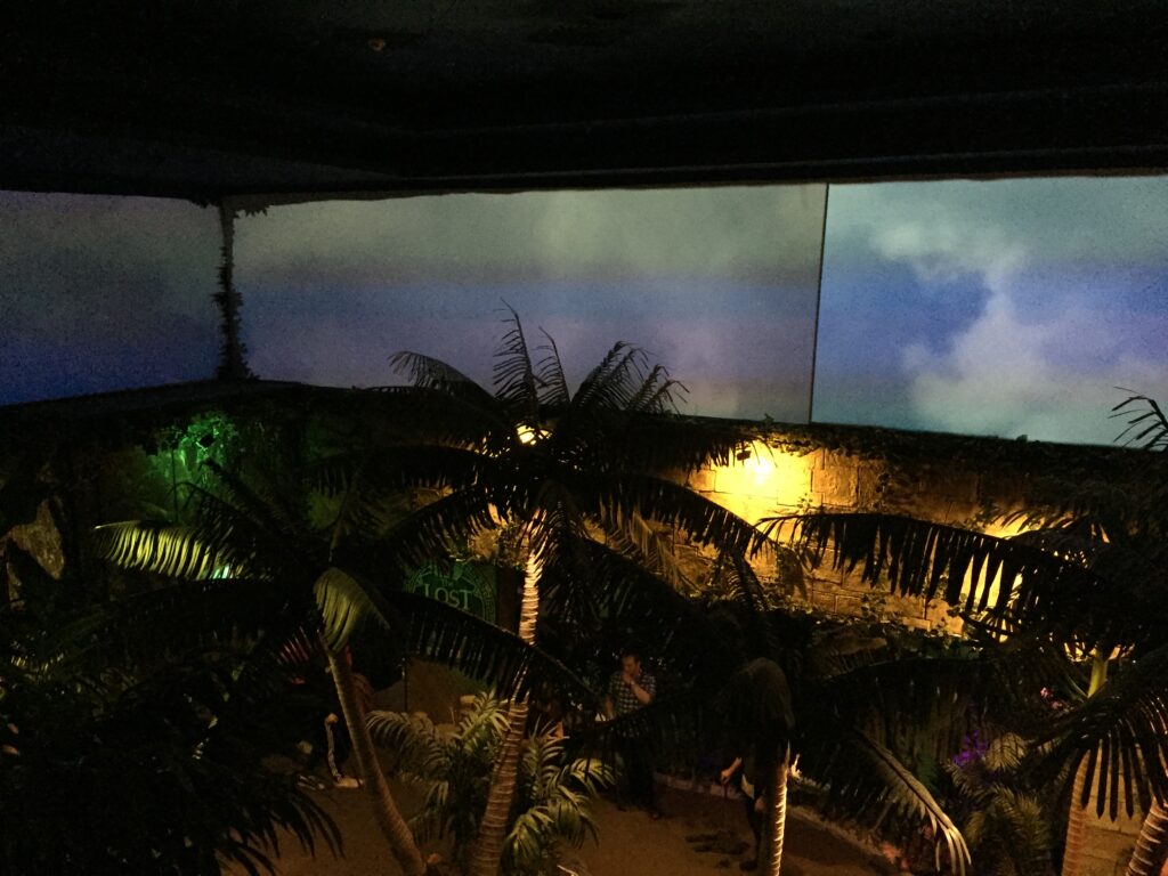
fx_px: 979
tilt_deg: -9.7
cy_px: 438
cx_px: 584
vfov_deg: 48.2
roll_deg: +0.4
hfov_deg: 61.7
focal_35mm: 29
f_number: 2.2
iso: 250
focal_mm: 4.15
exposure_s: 1/25
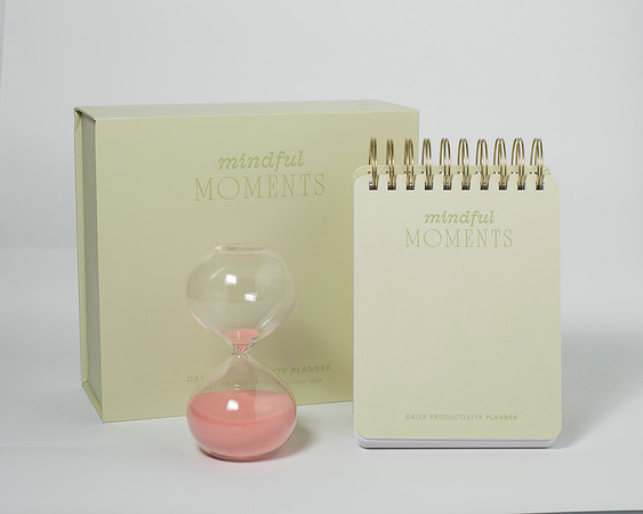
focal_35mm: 66
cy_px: 285
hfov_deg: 28.8
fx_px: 1253
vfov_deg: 23.2
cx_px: 295
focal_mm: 50
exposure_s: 1/200
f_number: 9
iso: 200
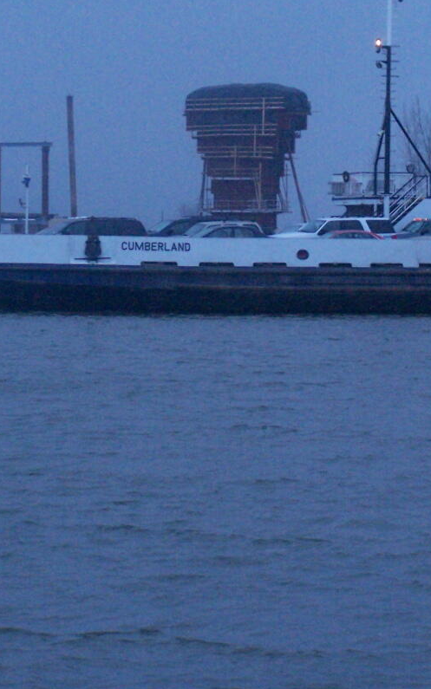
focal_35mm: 171
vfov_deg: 12.2
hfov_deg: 7.7
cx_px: 258
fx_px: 3213
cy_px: 104
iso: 400
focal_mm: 15.6
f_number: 3.2
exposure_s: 1/200
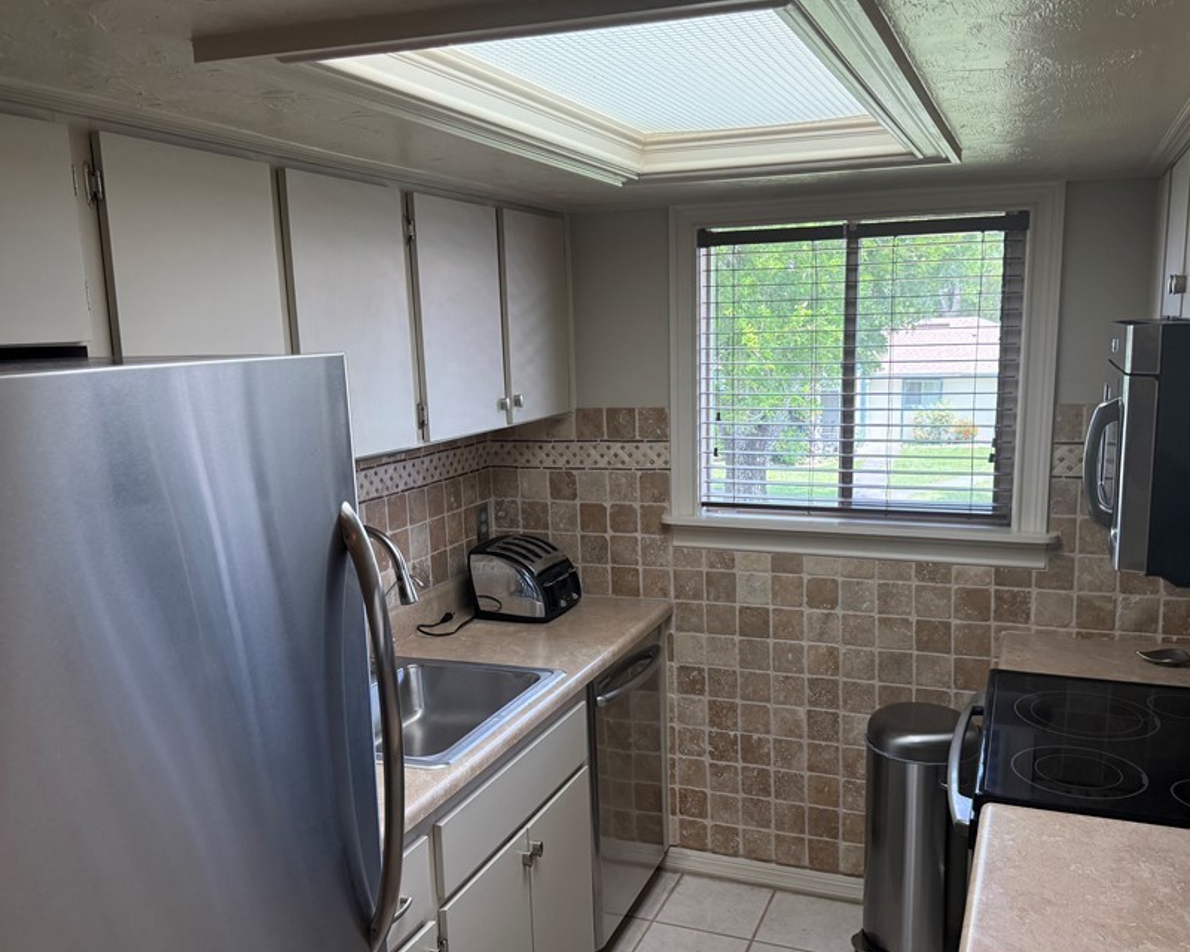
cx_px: 634
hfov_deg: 58.7
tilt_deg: -11.8
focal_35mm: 30
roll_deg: +0.6
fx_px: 1057
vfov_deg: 48.4
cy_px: 521
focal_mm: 6.76
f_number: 1.78
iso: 160
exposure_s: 1/228
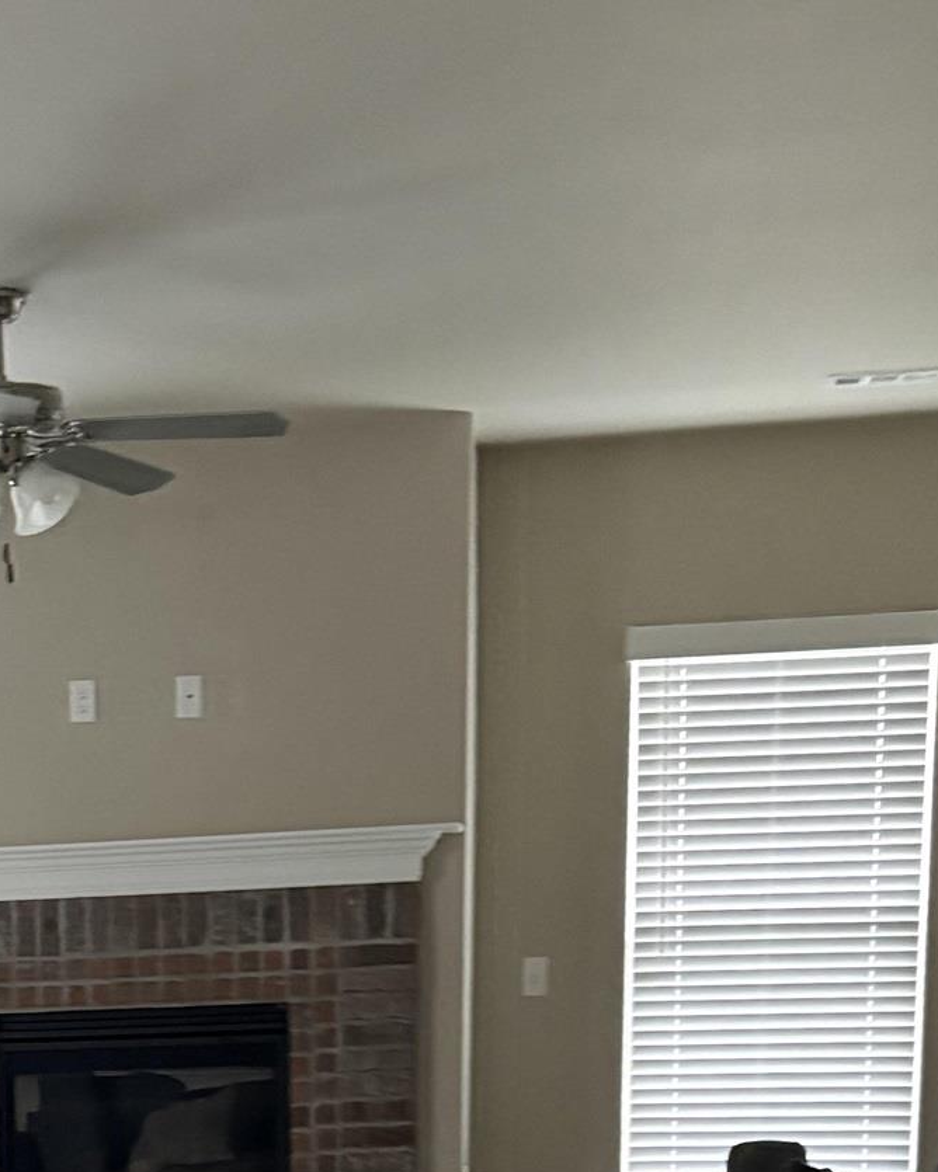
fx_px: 2429
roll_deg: +2.0
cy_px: 1437
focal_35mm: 70
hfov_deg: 21.2
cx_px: 38
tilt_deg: -11.8
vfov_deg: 24.4
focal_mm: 5.96
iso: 400
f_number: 1.6
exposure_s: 1/60
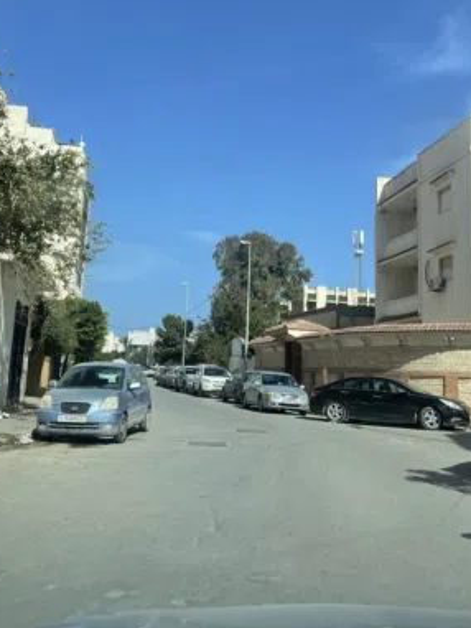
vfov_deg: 52.3
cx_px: 226
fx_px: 635
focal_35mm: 35
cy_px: 251
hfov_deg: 40.7
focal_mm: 5.1
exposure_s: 1/3922
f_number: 1.6
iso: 32
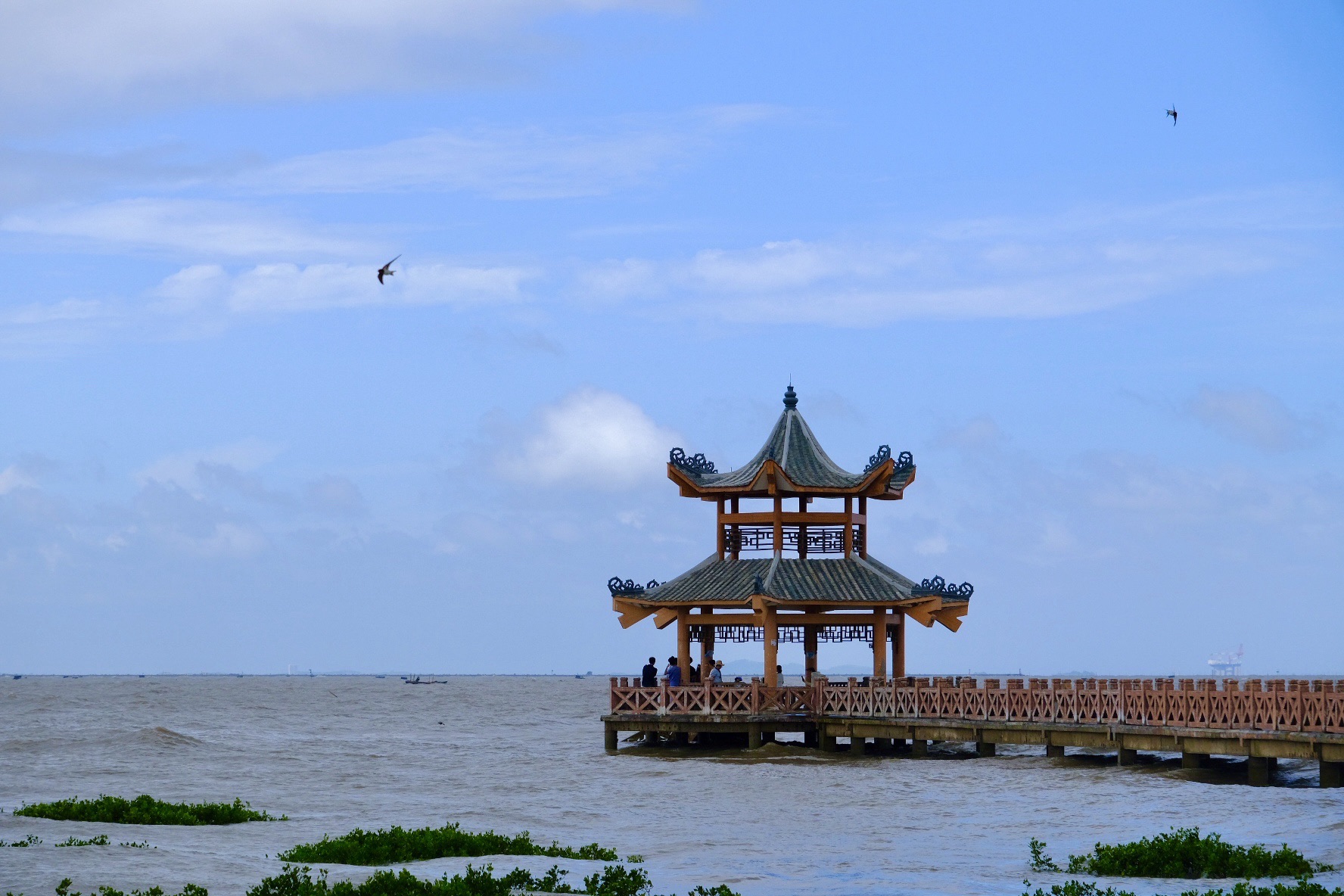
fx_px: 4480
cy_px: 448
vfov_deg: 11.4
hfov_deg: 17.1
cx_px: 672
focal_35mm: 120
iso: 800
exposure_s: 1/4000
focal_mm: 80
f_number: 5.6
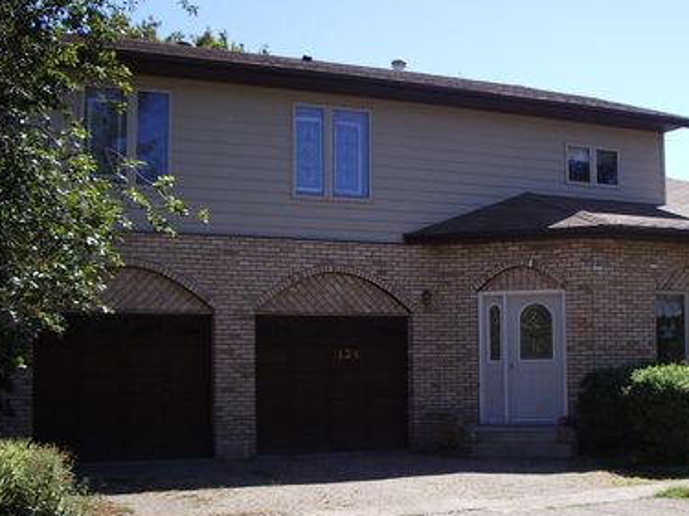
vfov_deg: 26.0
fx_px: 1114
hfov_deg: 34.1
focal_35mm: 56
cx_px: 441
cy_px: 308
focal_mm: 5.8
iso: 80
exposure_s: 1/400
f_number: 4.3
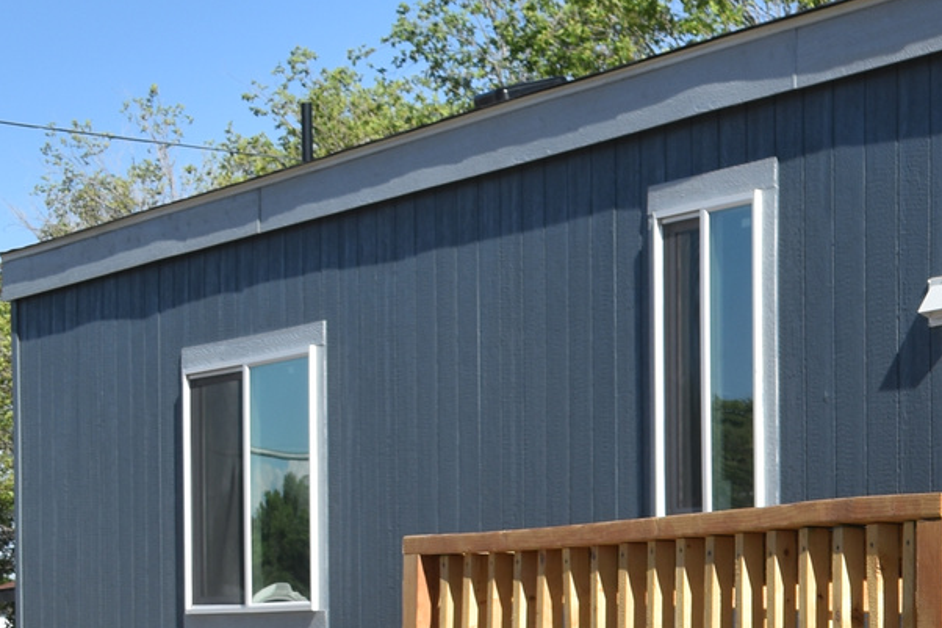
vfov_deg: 8.9
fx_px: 4002
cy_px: 738
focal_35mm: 153
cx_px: 1513
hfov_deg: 12.6
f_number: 9
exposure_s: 1/320
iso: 100
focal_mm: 30
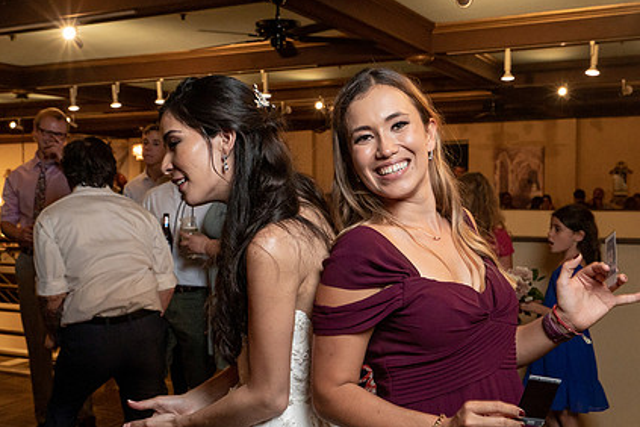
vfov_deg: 28.1
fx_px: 853
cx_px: 257
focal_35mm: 48
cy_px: 225
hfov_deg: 40.9
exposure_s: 1/200
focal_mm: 32
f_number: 5.6
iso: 2000
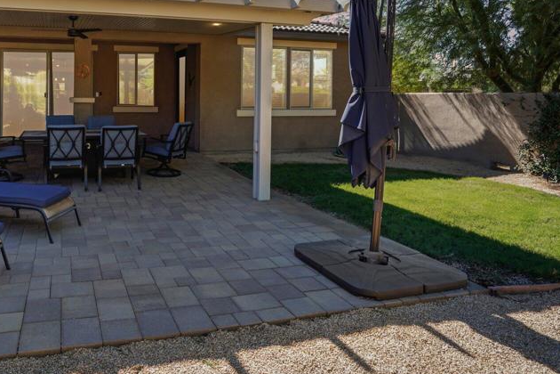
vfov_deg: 48.0
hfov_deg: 66.9
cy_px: 102
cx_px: 173
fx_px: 404
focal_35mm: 26
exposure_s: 1/80
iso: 100
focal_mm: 16
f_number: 8
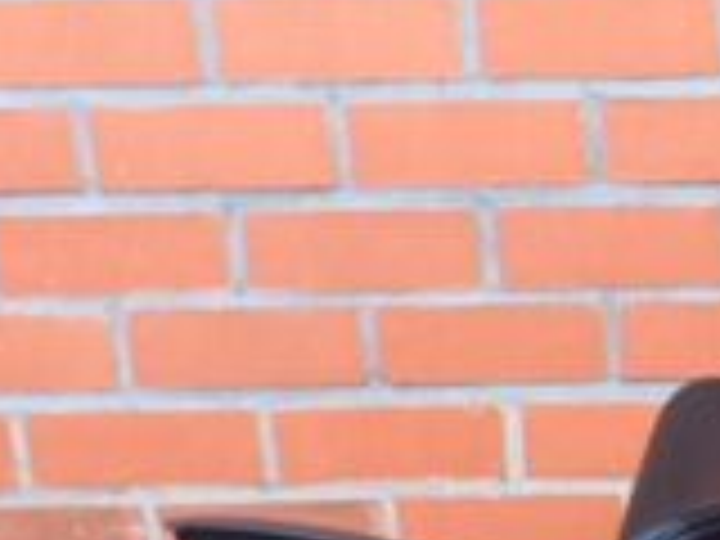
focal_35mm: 116
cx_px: 968
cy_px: 1035
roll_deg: +0.7
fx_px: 2413
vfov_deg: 11.6
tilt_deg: -25.7
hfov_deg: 16.0
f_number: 2.2
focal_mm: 4.15
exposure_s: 1/33
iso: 32
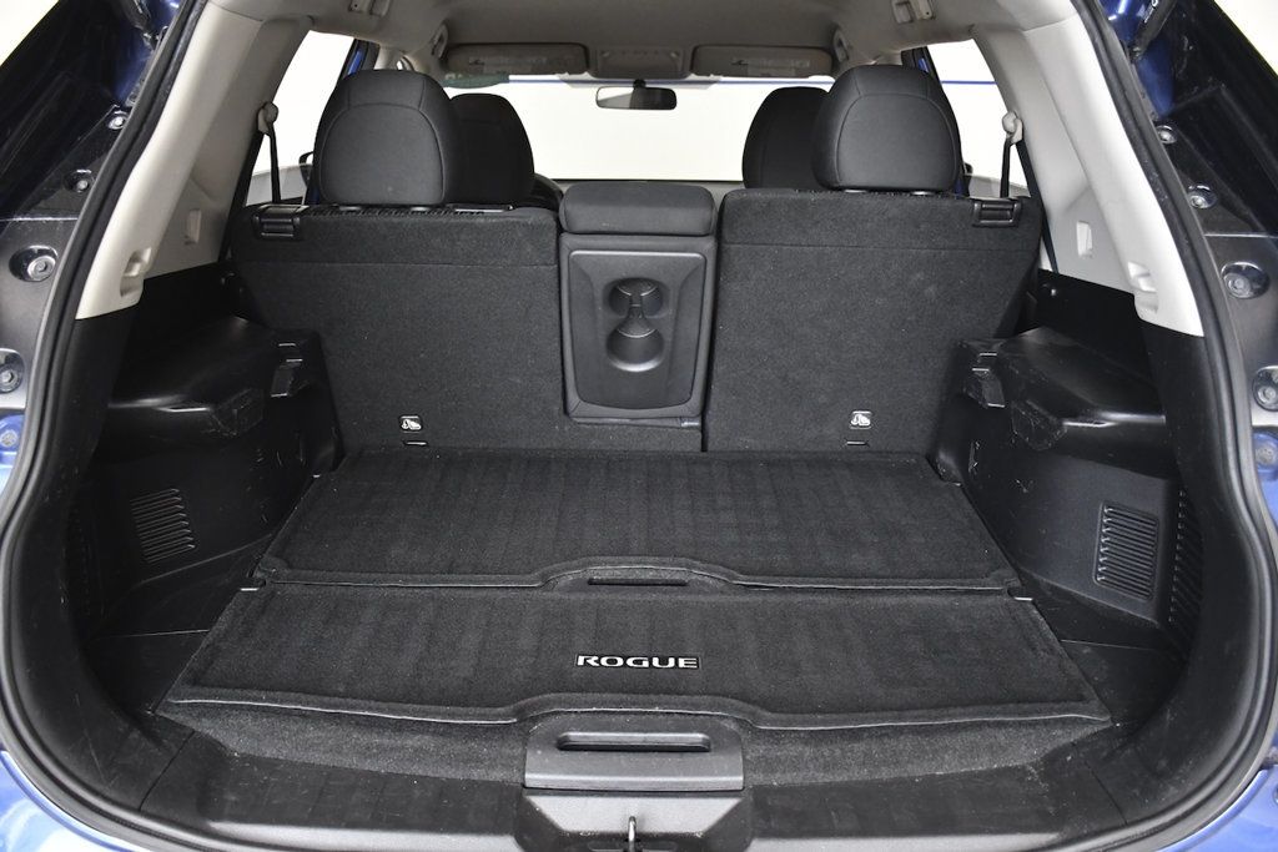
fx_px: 1207
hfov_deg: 55.8
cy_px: 426
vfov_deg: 38.9
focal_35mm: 34
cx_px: 639
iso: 2500
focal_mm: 23
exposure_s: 1/500
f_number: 3.8
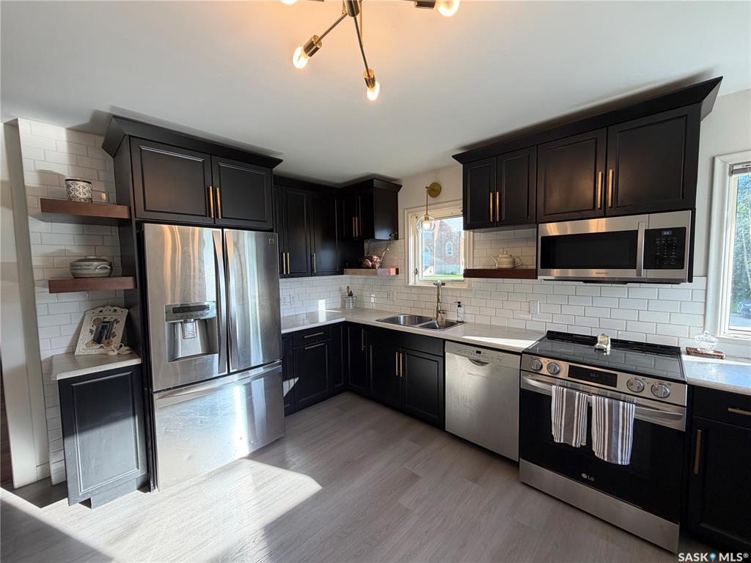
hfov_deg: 102.1
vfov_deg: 85.7
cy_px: 282
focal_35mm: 14
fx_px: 304
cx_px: 376
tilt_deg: -3.0
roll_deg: +1.3
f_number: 2.2
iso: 100
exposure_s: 1/120
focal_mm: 2.22
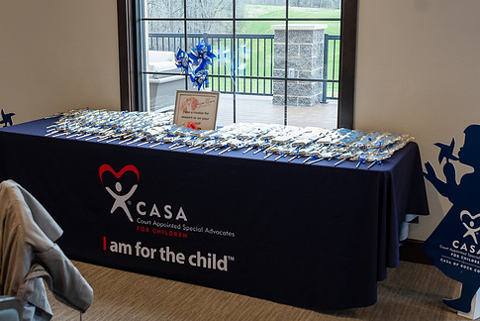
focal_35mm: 46
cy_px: 139
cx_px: 217
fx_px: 614
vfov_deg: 29.3
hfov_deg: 42.7
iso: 1100
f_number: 4.5
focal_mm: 24
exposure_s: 1/160
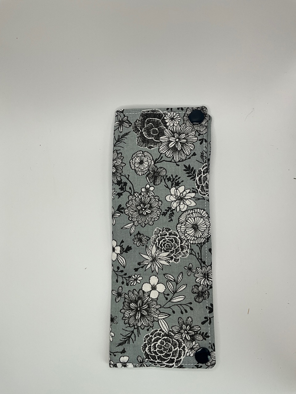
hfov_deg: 48.2
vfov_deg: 61.7
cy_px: 197
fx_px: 331
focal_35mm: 29
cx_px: 148
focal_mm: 3
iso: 25
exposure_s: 1/353
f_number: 1.8
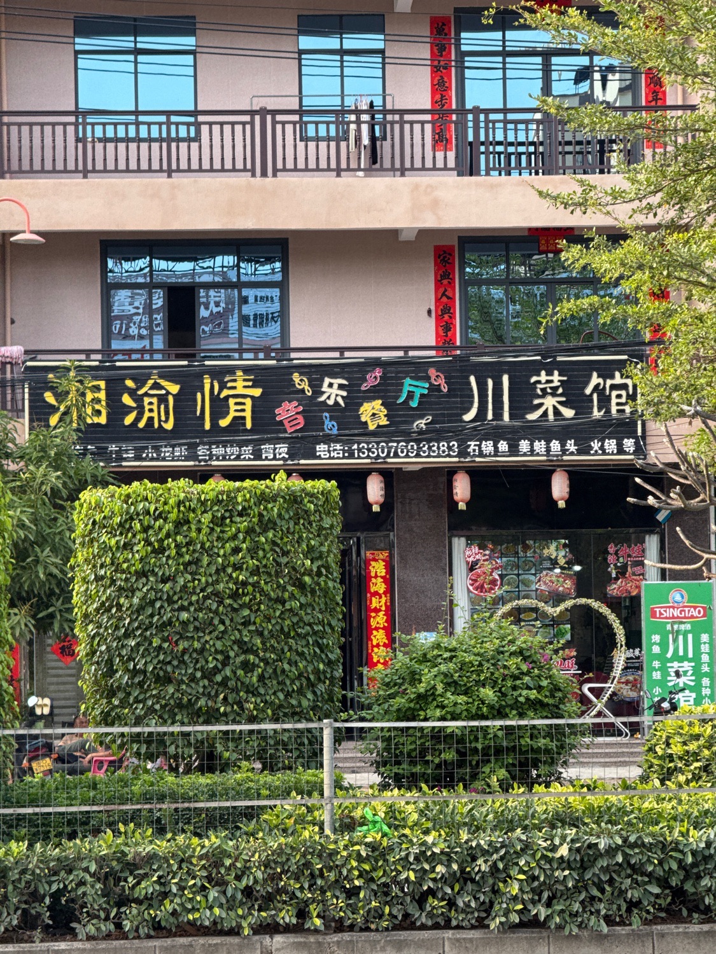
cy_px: 477
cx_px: 358
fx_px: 3309
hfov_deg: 12.3
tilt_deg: +3.2
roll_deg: +0.5
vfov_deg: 16.4
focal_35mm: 120
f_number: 2.8
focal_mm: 15.66
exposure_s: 1/214
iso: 64
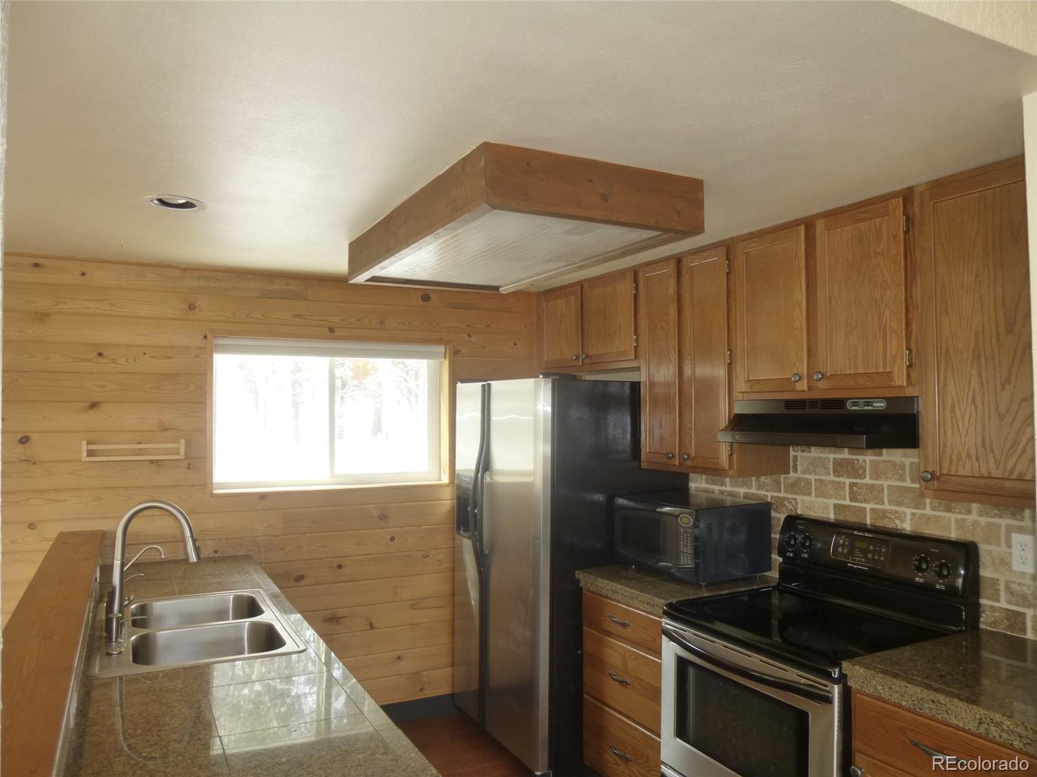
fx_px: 749
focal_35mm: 25
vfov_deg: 54.9
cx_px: 518
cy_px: 388
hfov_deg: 69.4
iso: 100
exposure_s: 1/60
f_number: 3.1
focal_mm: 4.5
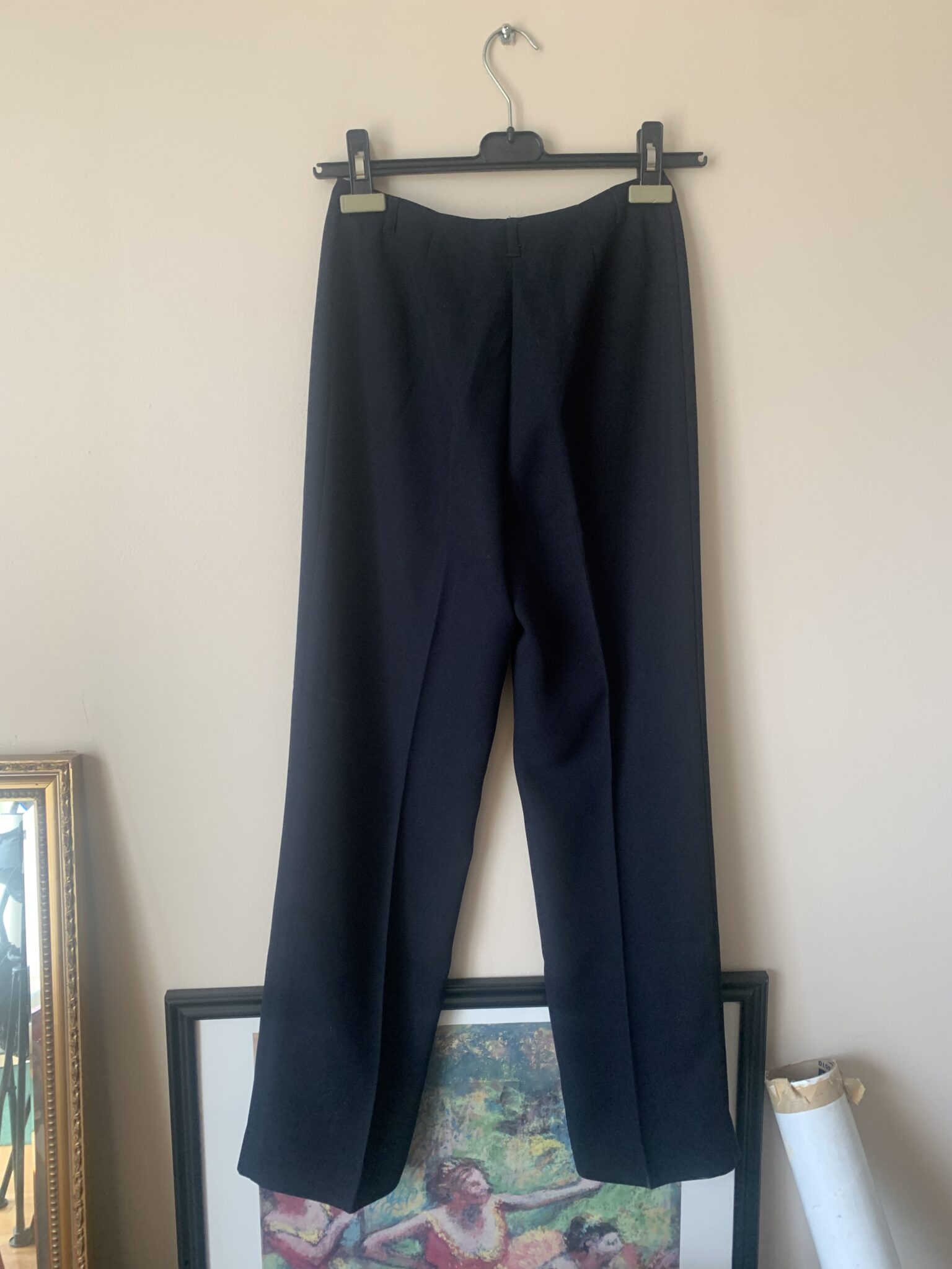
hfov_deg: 53.1
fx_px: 953
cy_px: 634
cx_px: 476
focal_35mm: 26
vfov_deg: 67.3
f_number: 1.8
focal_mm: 4.25
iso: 100
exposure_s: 1/60
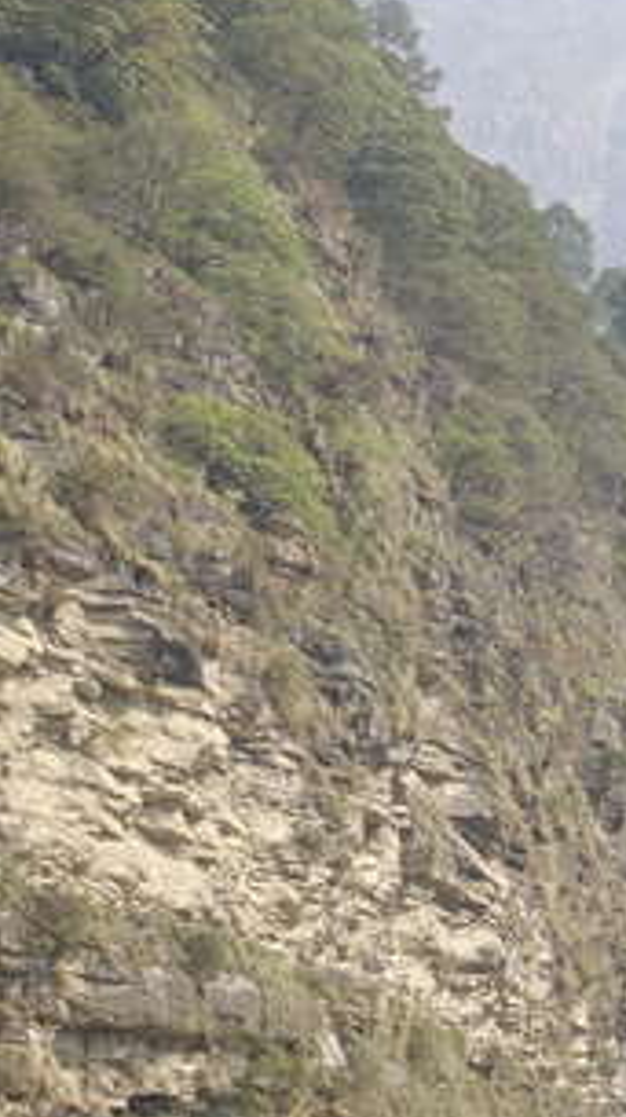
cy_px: 1117
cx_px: 1959
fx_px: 2929
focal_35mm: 99
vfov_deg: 20.9
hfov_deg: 9.3
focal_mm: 8.8
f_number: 5.6
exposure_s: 1/250
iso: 125
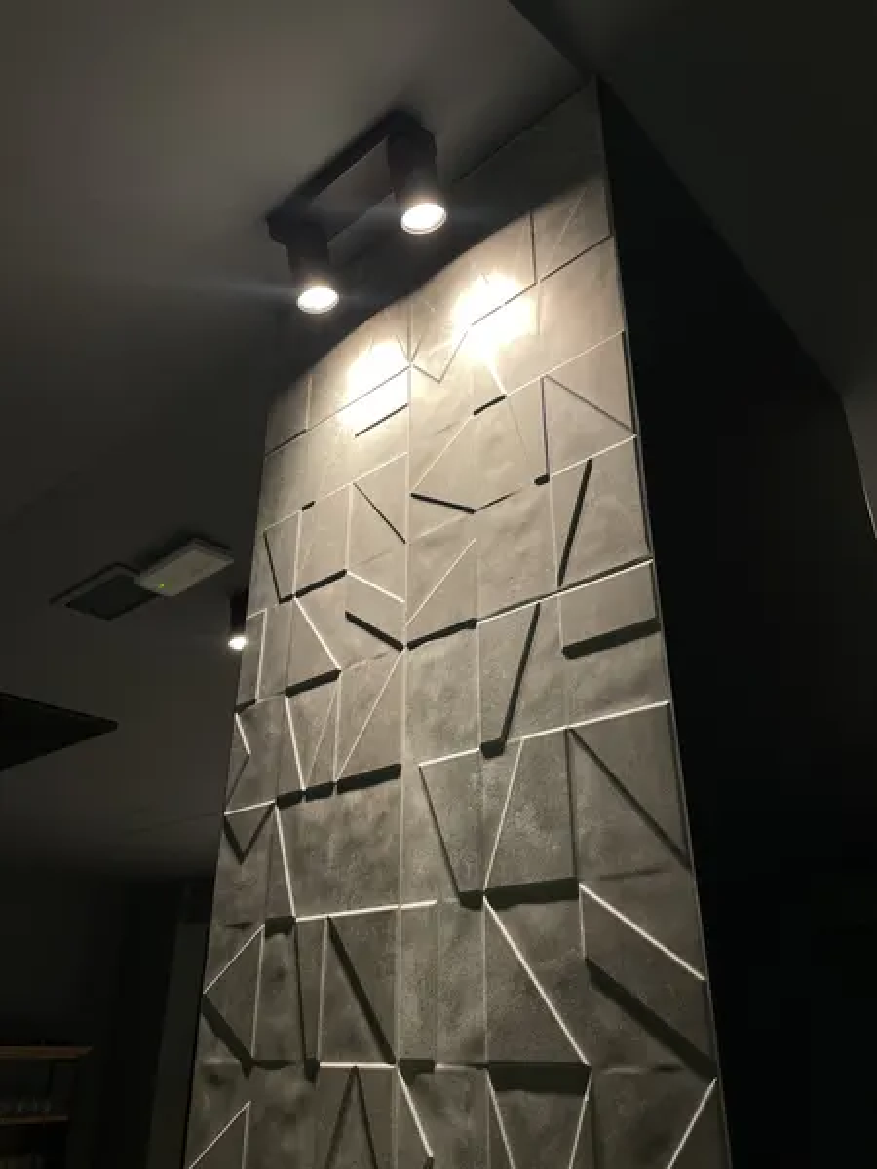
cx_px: 438
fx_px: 878
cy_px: 584
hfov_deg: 53.1
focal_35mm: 26
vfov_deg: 67.3
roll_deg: +0.6
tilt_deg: +27.9
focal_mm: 4.2
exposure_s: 1/49
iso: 100
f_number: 1.6
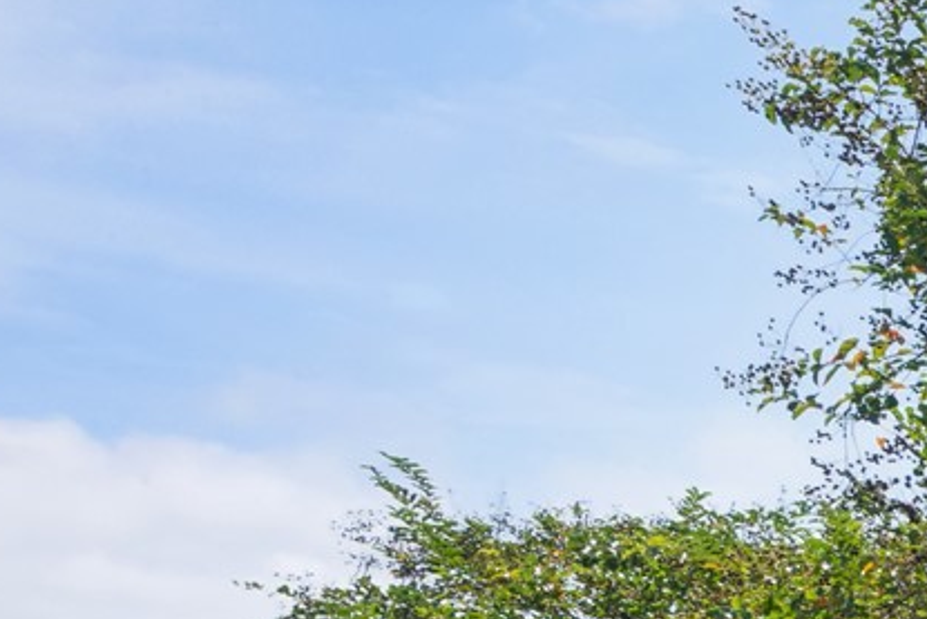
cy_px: 946
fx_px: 2035
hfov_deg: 15.8
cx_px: 2113
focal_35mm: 79
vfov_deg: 15.8
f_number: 9
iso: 100
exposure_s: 1/100
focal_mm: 16
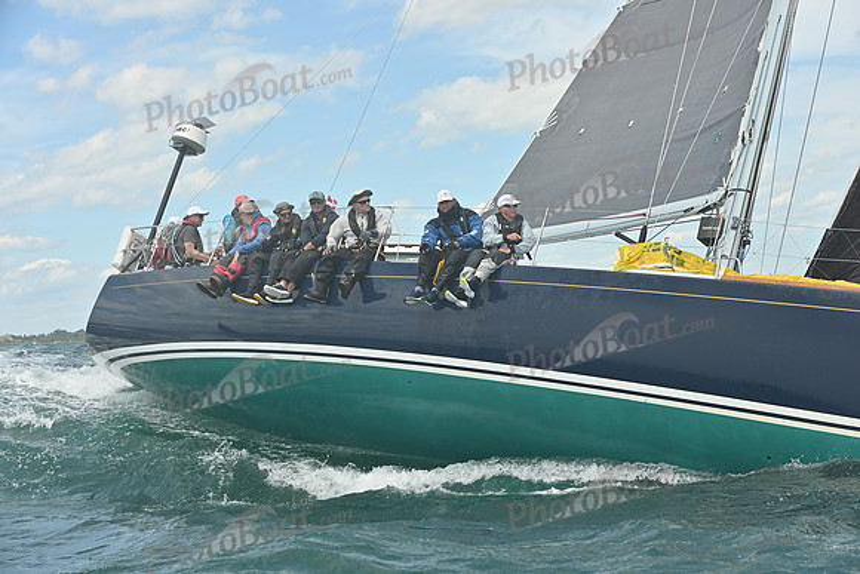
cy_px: 287
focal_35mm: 70
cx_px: 430
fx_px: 1673
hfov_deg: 28.8
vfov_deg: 19.5
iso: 320
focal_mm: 70
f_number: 7.1
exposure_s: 1/1250
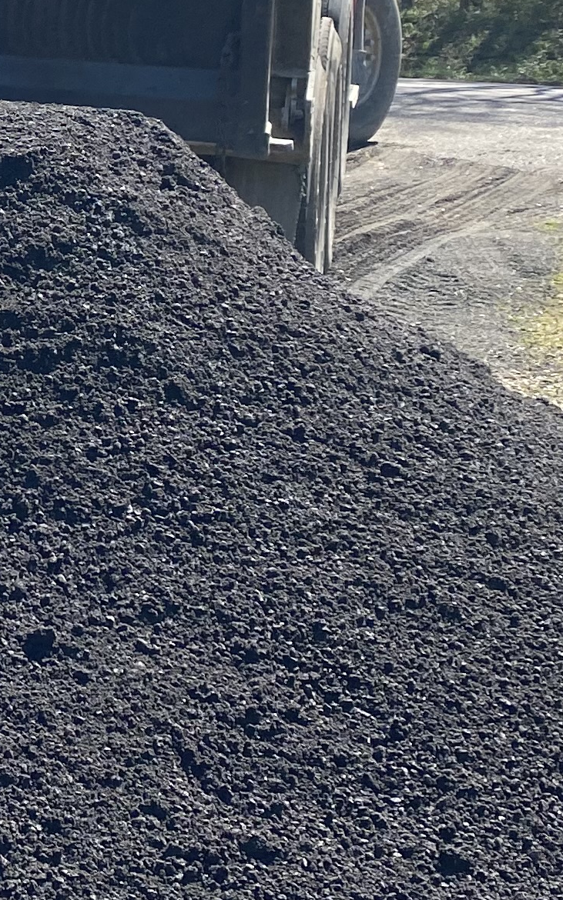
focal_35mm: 95
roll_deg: -2.8
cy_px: 11
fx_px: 2333
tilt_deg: -4.4
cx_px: -440
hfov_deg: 12.6
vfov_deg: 21.2
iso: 32
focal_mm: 4.25
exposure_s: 1/1585
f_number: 1.8
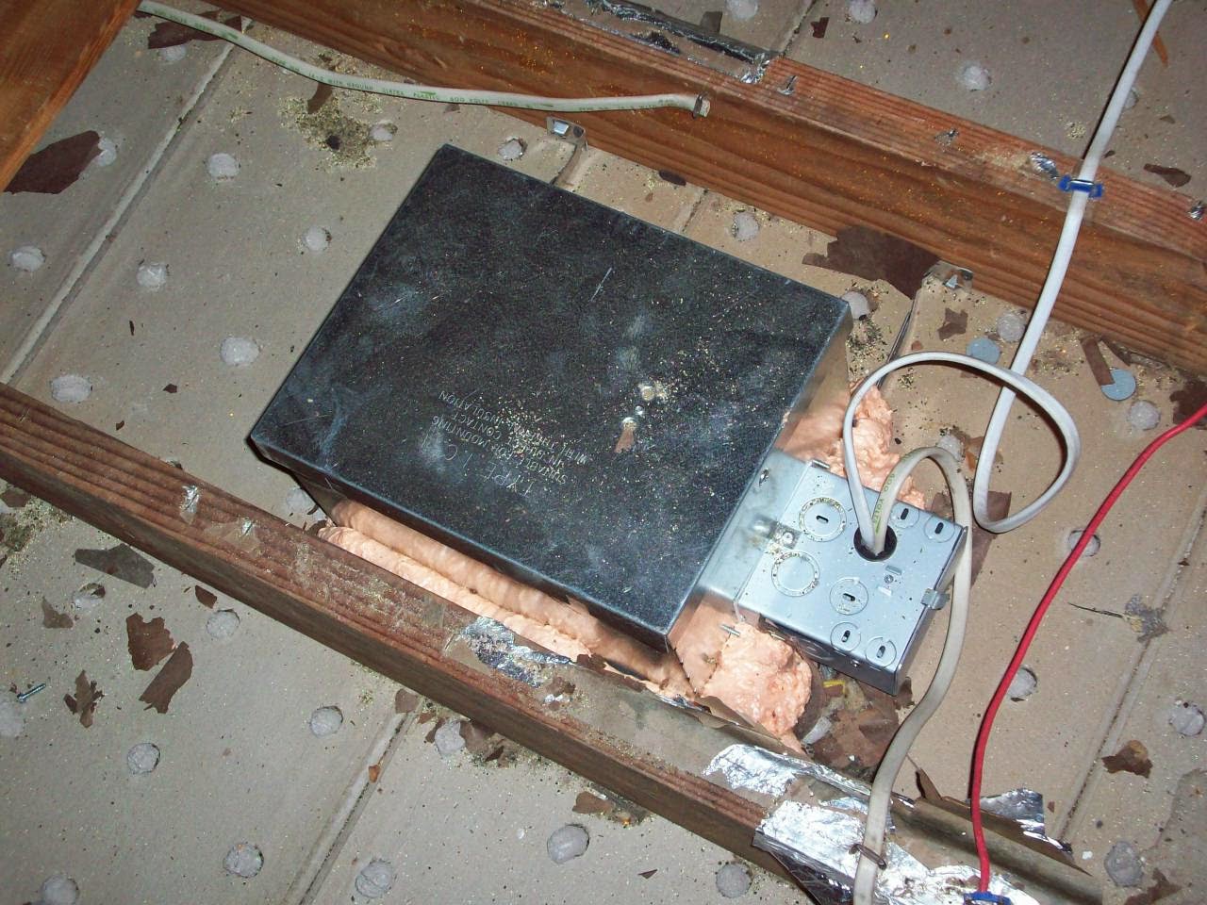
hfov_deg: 35.5
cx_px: 604
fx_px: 1883
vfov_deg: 27.0
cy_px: 452
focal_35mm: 54
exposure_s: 1/80.7
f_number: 3.4
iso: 160
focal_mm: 9
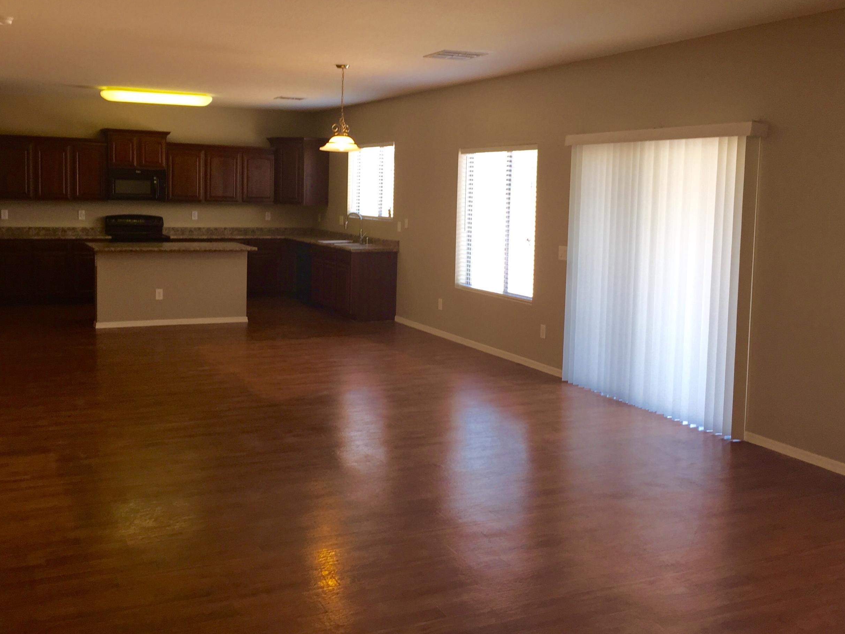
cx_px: 395
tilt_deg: -4.5
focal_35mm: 36
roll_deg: -2.2
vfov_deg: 39.5
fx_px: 879
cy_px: 261
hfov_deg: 51.3
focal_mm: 4.15
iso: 32
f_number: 2.2
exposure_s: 1/30
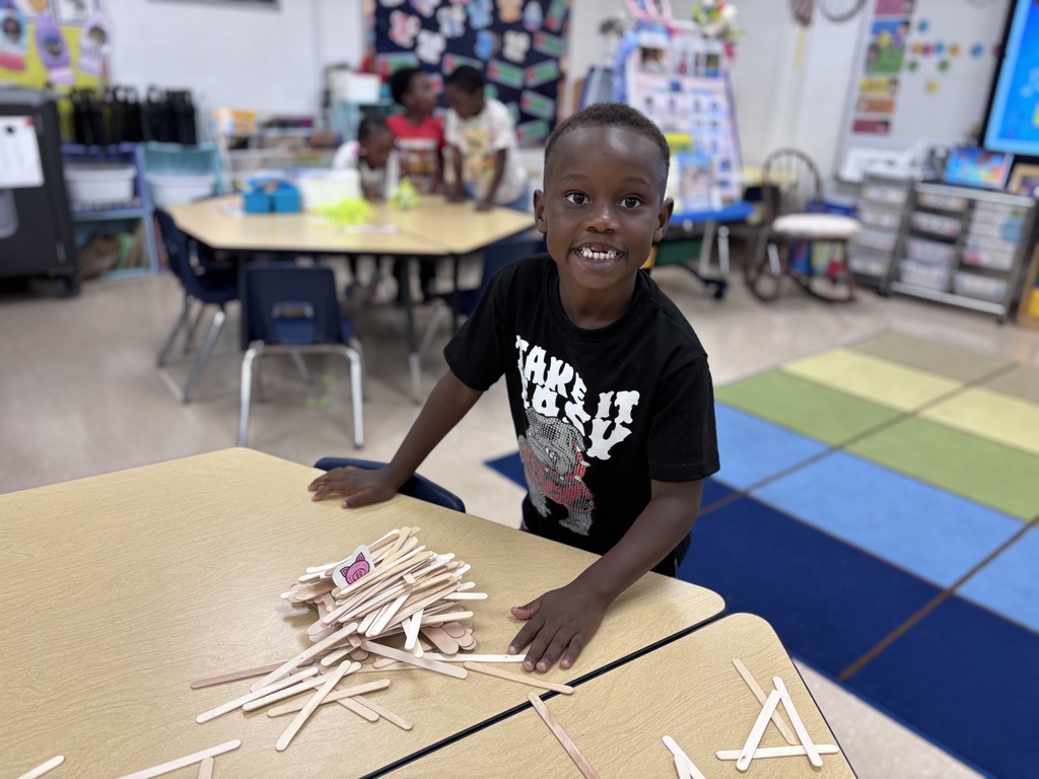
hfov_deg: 67.3
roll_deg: -2.9
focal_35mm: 26
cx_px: 520
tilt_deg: -22.5
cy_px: 390
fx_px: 780
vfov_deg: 53.1
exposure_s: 1/60
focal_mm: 5.96
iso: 80
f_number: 1.6
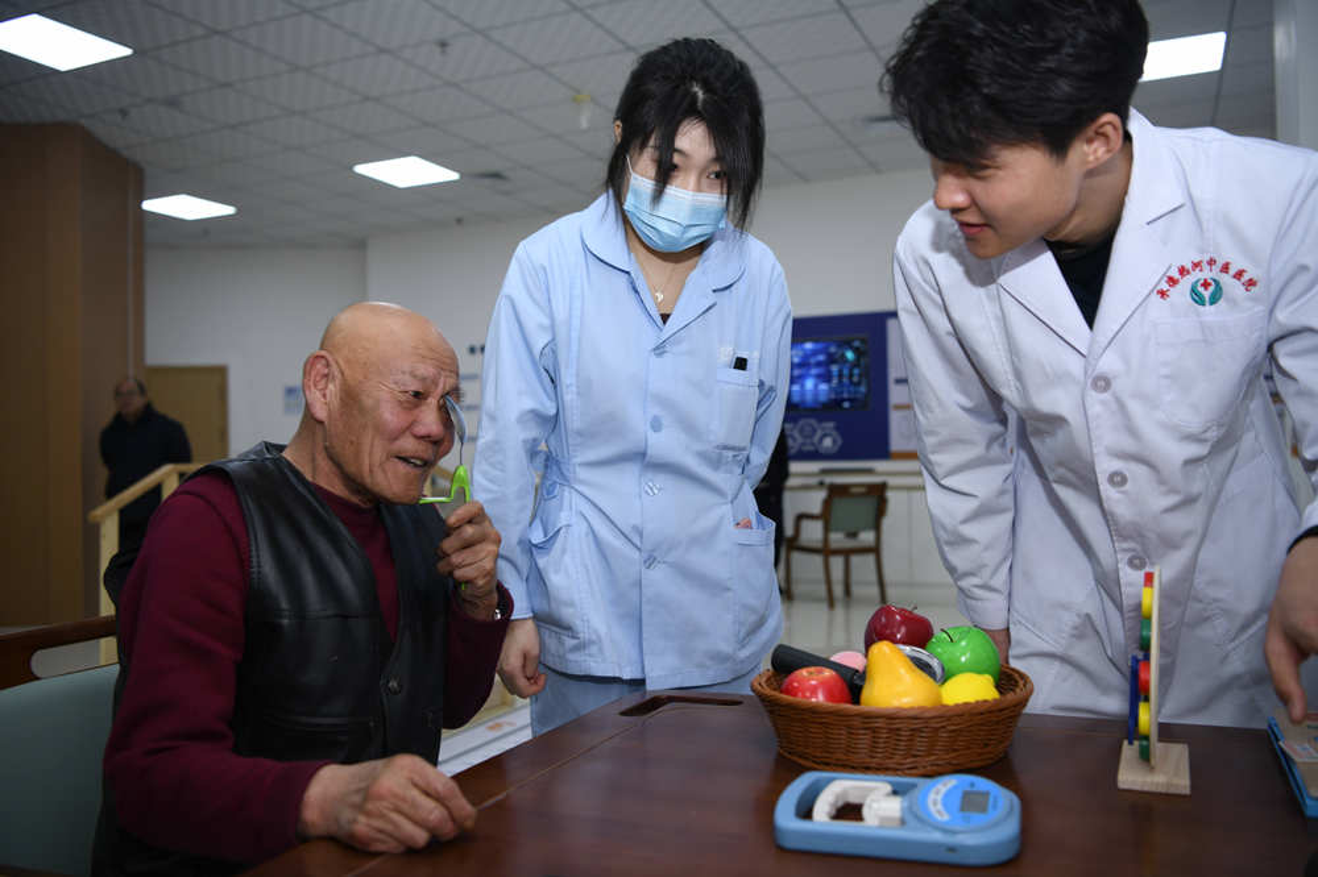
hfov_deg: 60.3
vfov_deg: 42.3
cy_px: 438
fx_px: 1135
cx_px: 659
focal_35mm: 31
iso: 250
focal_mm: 31
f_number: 3.2
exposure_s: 1/60
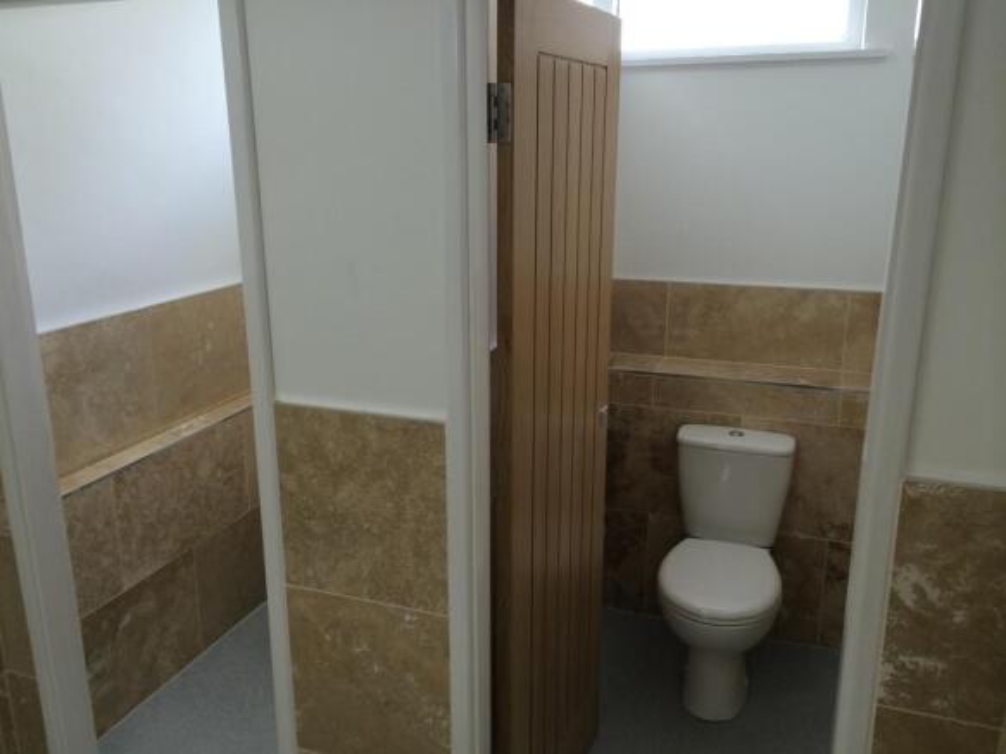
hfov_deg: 60.0
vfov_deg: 46.8
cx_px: 503
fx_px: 872
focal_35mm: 30
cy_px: 377
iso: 64
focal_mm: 4.12
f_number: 2.2
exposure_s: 1/100
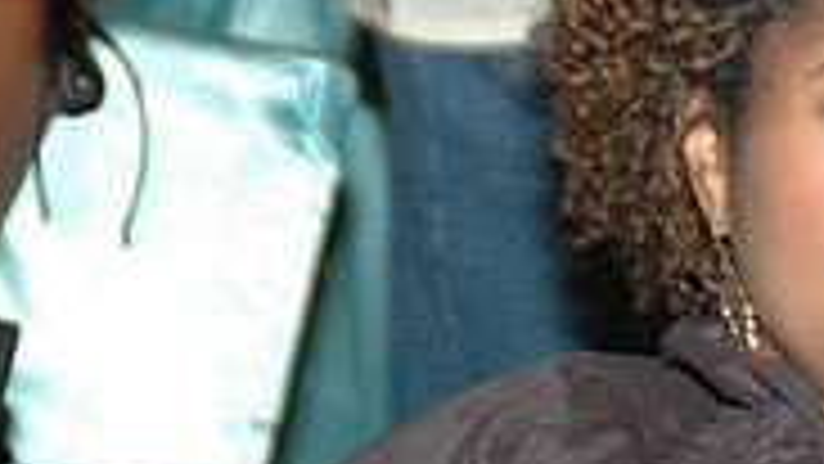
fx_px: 9353
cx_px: 1049
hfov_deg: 5.0
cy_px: 284
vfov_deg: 2.8
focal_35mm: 428
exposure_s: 1/60
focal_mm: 86
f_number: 6
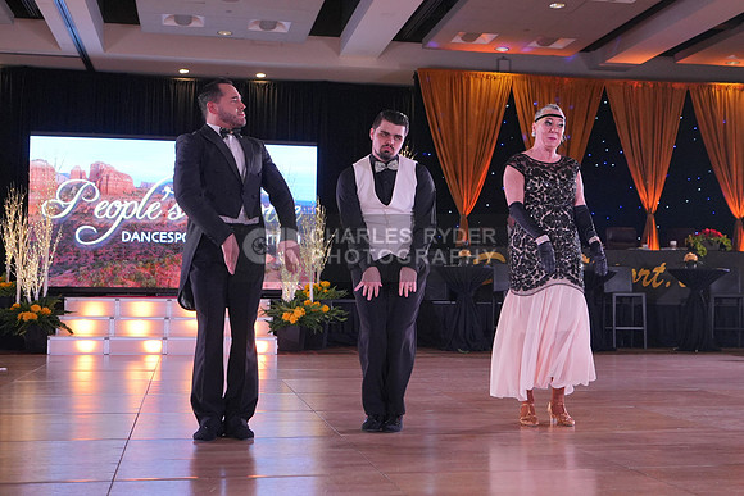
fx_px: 951
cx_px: 372
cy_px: 248
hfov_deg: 42.7
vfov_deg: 29.3
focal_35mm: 46
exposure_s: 1/400
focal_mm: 31
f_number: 4
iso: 1600
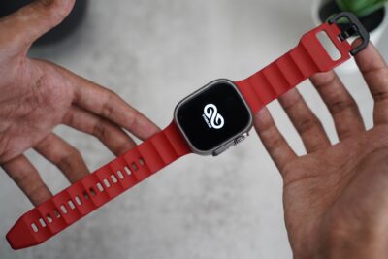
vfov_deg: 21.6
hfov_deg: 31.9
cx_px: 194
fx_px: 679
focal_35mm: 63
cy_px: 130
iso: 1250
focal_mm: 63
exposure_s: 1/160
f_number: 4
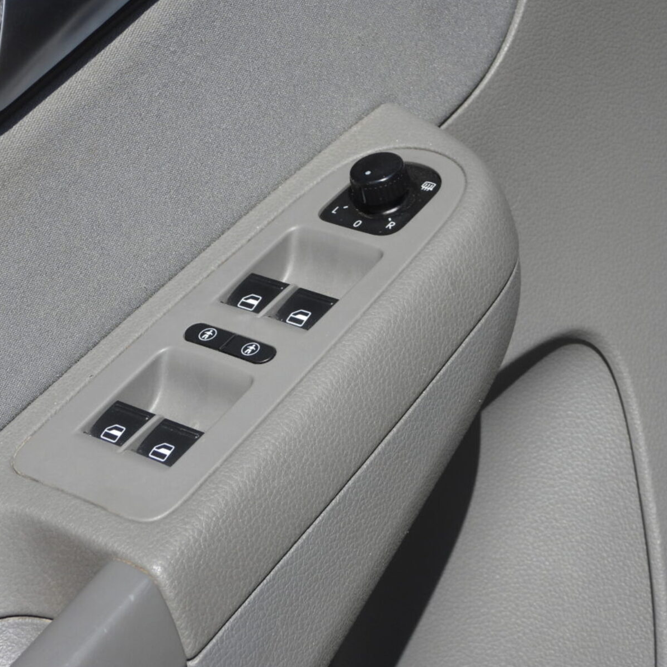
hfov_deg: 17.2
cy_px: 332
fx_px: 2202
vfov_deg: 17.2
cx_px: 259
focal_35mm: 101
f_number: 3.5
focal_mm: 15.3
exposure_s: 1/250
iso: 100
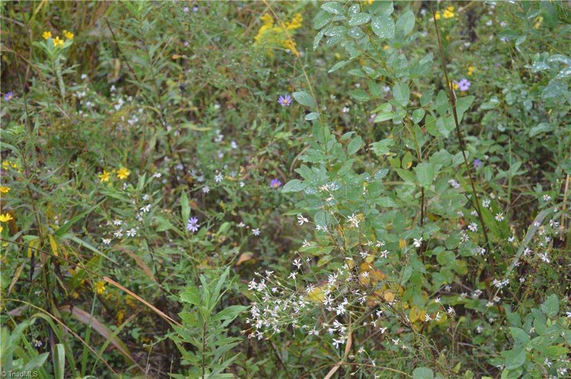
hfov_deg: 26.0
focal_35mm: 78
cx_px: 286
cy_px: 190
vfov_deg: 17.4
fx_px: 1236
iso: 360
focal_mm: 52
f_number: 5.6
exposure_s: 1/125
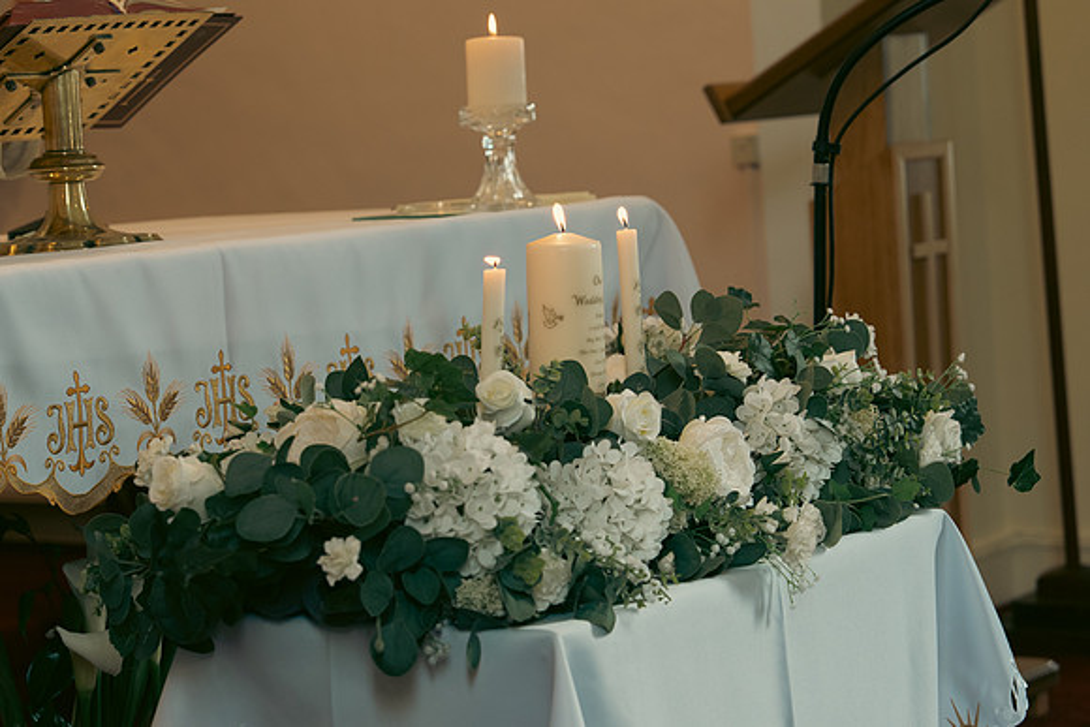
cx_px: 545
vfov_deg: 13.0
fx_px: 3180
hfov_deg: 19.5
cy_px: 364
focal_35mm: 105
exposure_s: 1/200
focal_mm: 70
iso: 640
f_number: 3.5
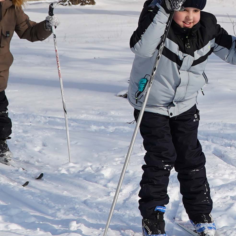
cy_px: 30
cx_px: 288
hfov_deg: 11.2
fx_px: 1180
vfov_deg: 11.4
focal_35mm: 153
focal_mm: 30
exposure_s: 1/1000
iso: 100
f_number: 4.5
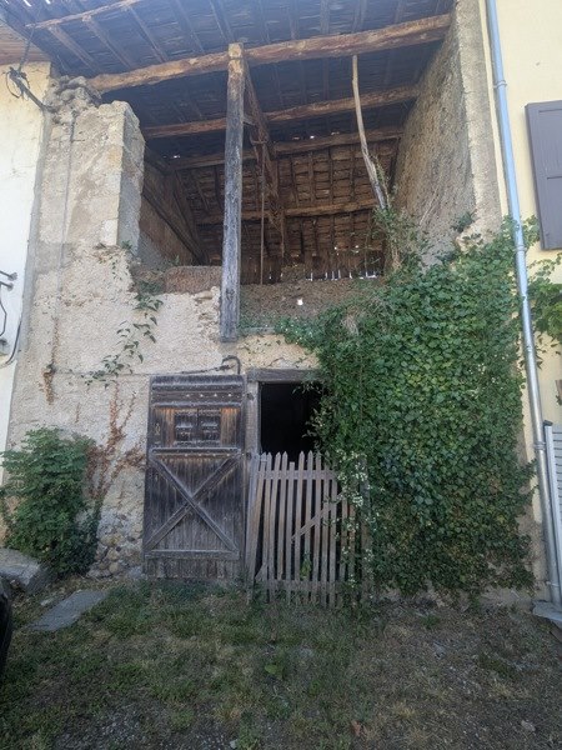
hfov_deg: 78.1
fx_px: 346
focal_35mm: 16
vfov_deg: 94.5
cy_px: 375
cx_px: 281
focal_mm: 2.35
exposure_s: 1/168
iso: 53
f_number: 2.2
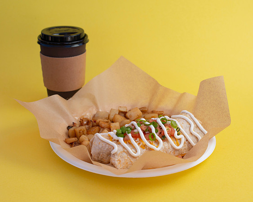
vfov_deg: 25.6
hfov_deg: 31.7
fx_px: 445
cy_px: 95
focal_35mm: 59
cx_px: 134
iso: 200
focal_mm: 50
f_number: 5.6
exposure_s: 1/200
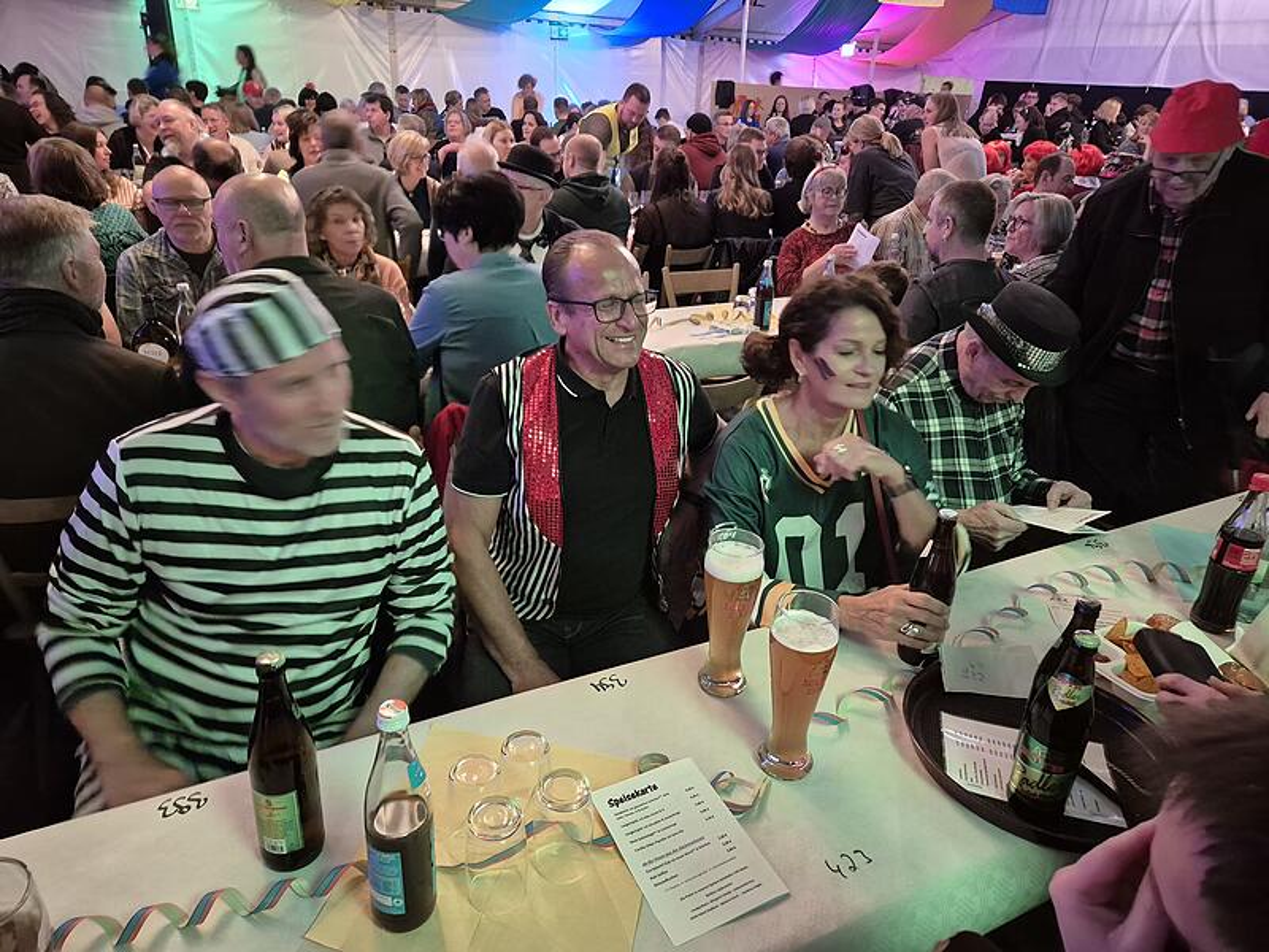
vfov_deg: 58.9
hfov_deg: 73.9
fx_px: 843
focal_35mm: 23
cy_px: 476
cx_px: 634
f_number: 1.8
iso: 1600
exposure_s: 1/17
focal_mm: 5.4
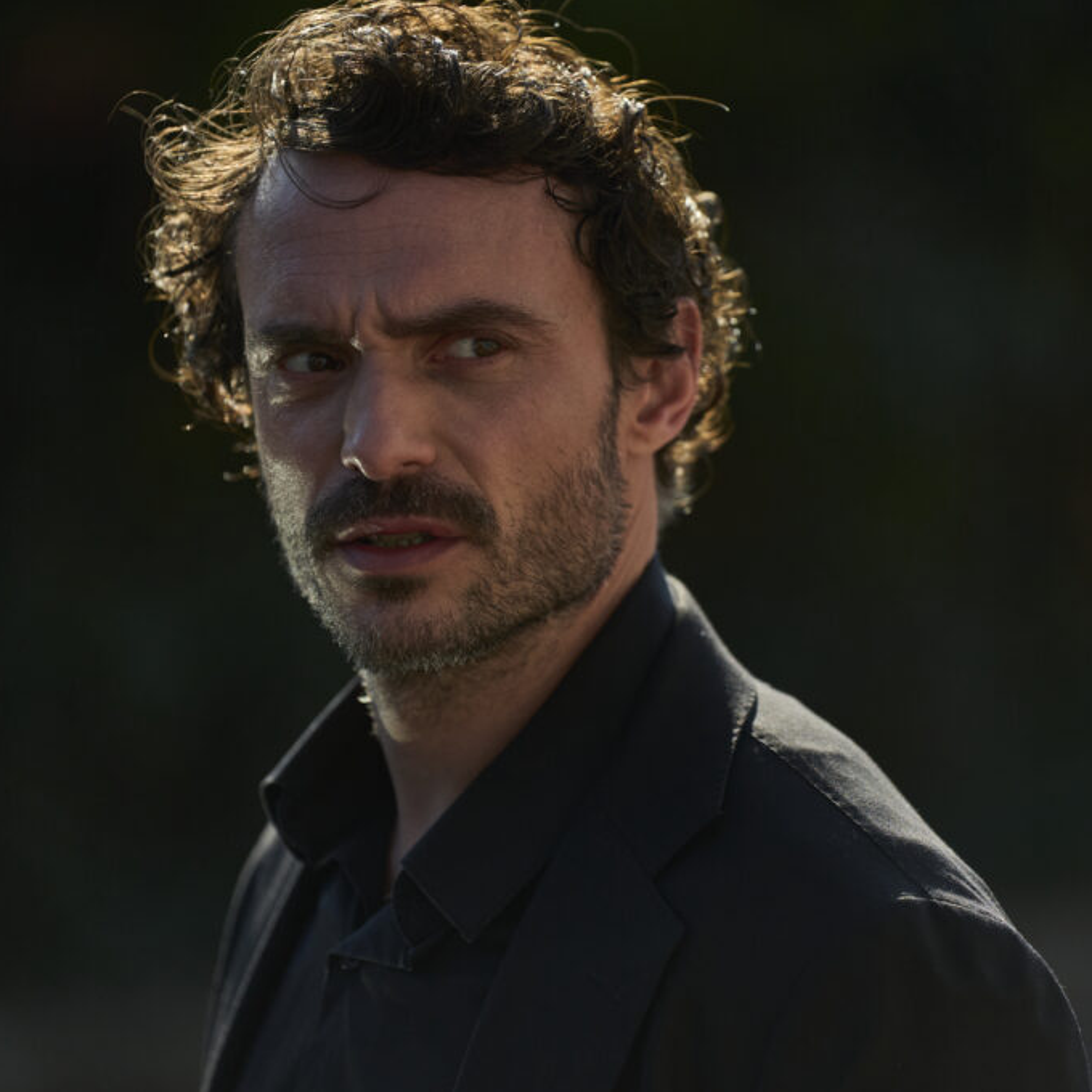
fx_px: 9137
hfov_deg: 6.8
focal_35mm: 256
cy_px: 545
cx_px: 609
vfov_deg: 6.8
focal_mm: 200
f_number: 2.8
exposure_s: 1/8000
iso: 400
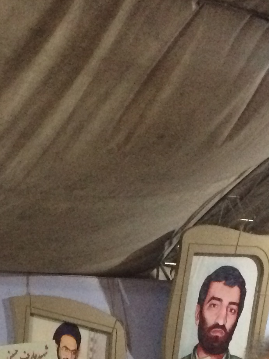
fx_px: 1067
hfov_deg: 13.9
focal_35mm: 103
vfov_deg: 18.1
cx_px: -69
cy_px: 430
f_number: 2.2
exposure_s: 1/25
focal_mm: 4.15
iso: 320
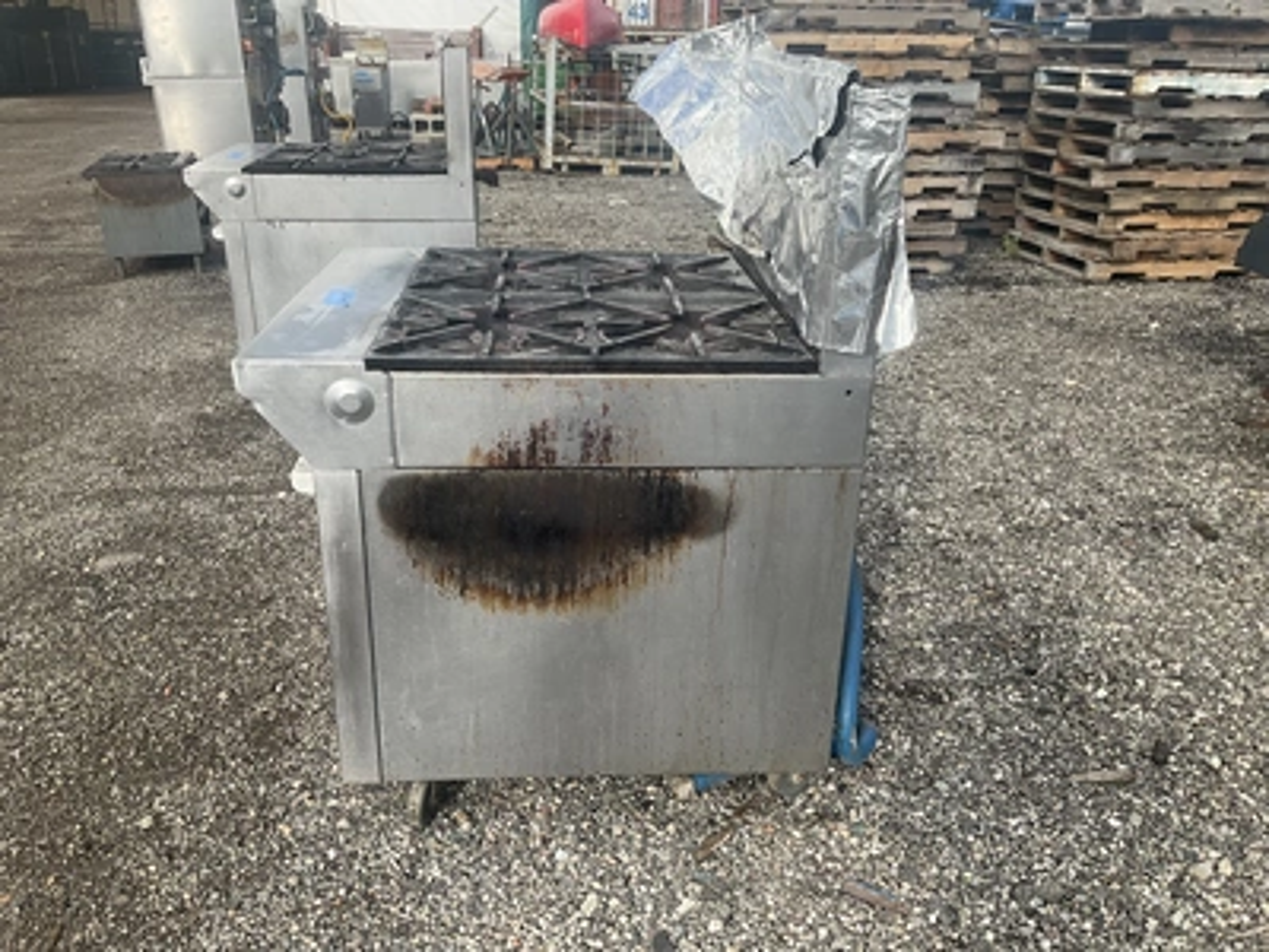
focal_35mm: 29
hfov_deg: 61.7
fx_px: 1063
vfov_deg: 48.2
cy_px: 476
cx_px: 634
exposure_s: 1/978
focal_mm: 3
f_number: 1.8
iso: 25
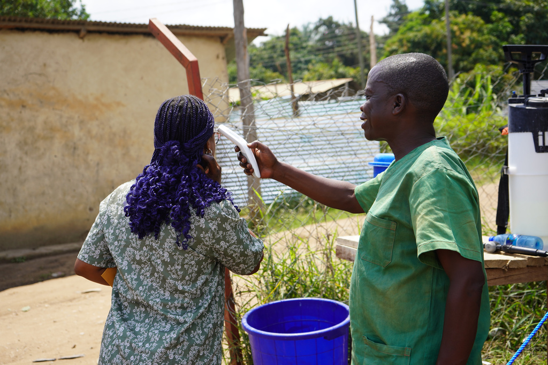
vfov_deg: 31.2
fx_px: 654
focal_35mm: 43
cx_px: 274
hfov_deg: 45.4
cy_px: 182
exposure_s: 1/250
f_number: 5
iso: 100
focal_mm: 43
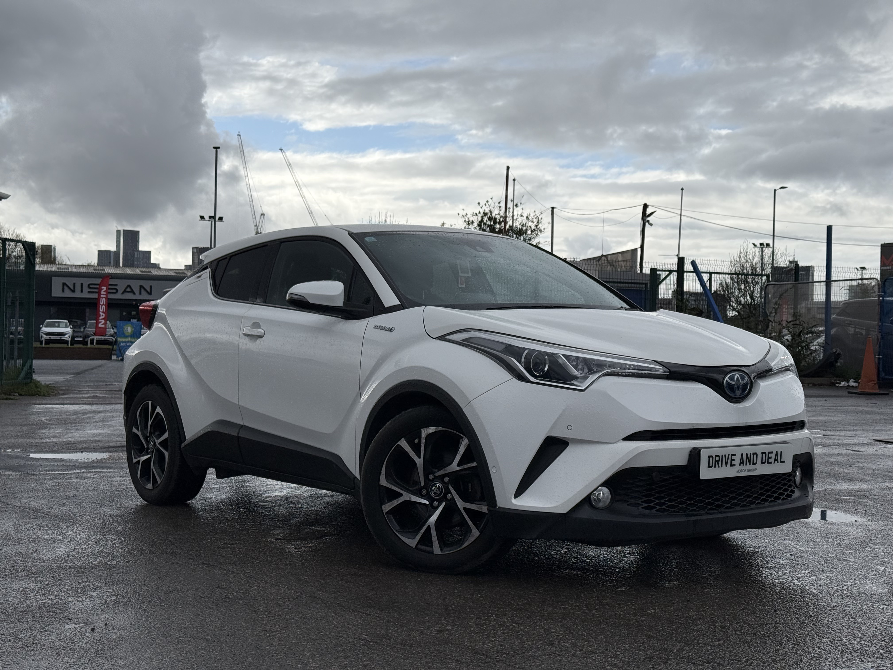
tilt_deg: +0.4
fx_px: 1238
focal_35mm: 48
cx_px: 446
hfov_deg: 39.7
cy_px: 335
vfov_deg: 30.3
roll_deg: -1.4
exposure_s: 1/4878
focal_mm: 6.76
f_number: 1.78
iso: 64
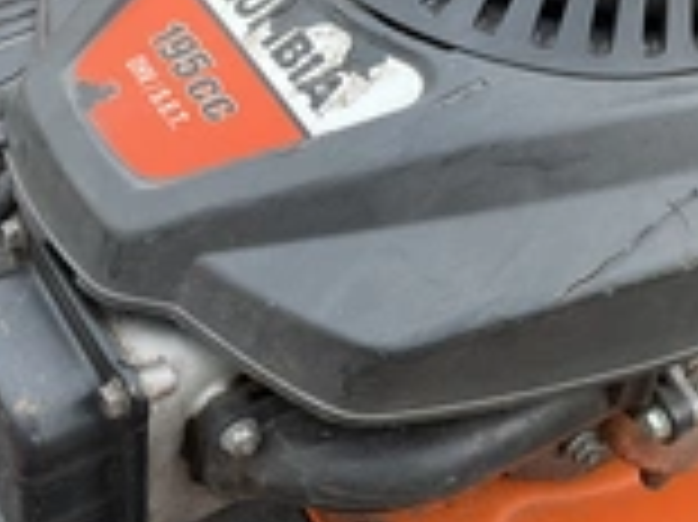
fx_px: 1511
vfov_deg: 19.4
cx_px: 446
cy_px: 112
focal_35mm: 75
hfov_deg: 25.9
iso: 20
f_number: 1.8
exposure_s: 1/122
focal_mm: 3
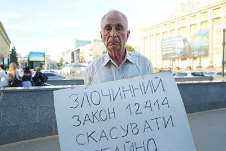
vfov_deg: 45.0
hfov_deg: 63.6
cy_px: 76
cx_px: 113
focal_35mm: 29
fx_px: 182
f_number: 4
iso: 125
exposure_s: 1/160
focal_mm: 29
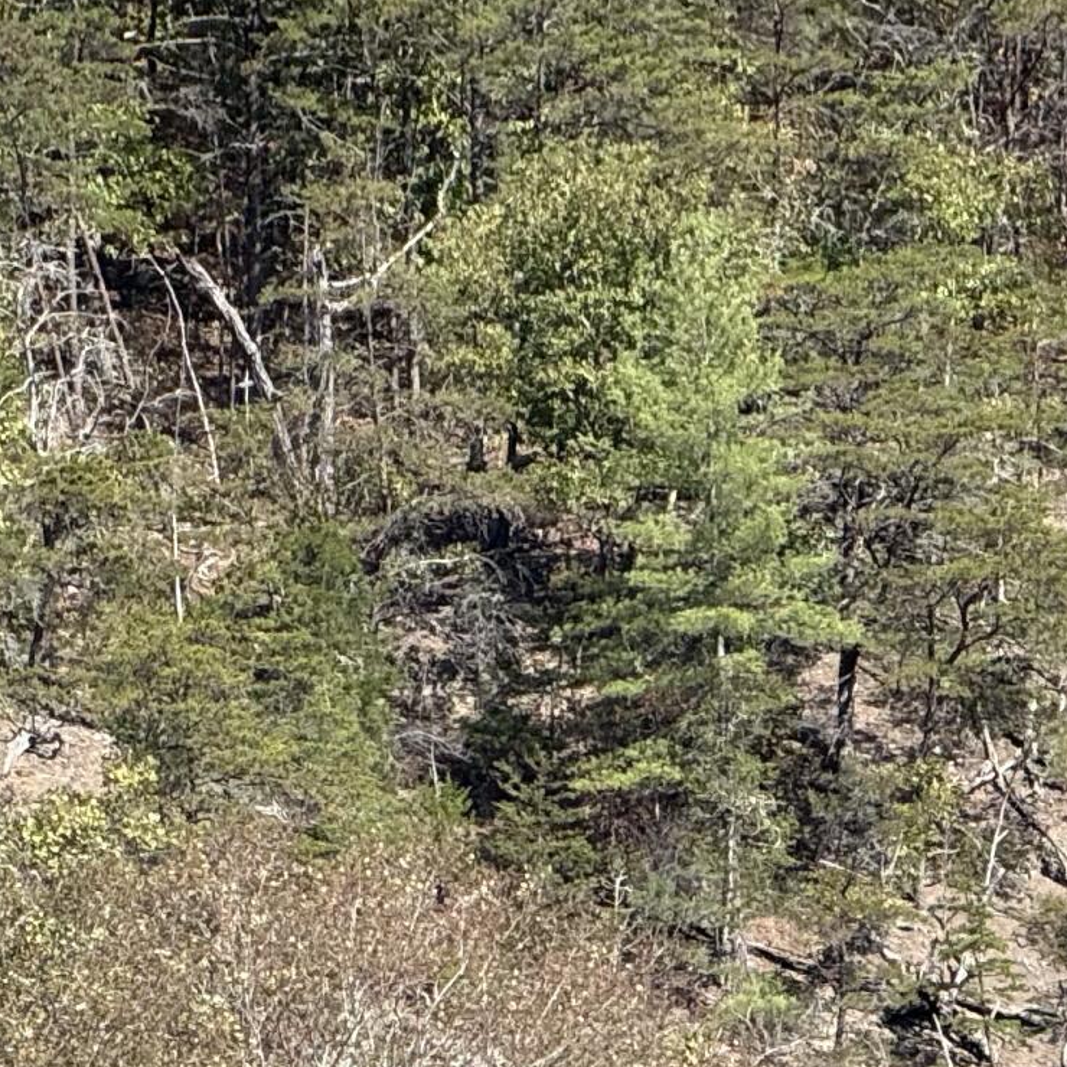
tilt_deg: +3.7
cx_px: 215
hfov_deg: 4.1
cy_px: 1524
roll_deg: +0.5
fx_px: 14996
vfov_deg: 4.1
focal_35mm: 430
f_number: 2.8
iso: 64
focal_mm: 15.66
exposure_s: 1/820
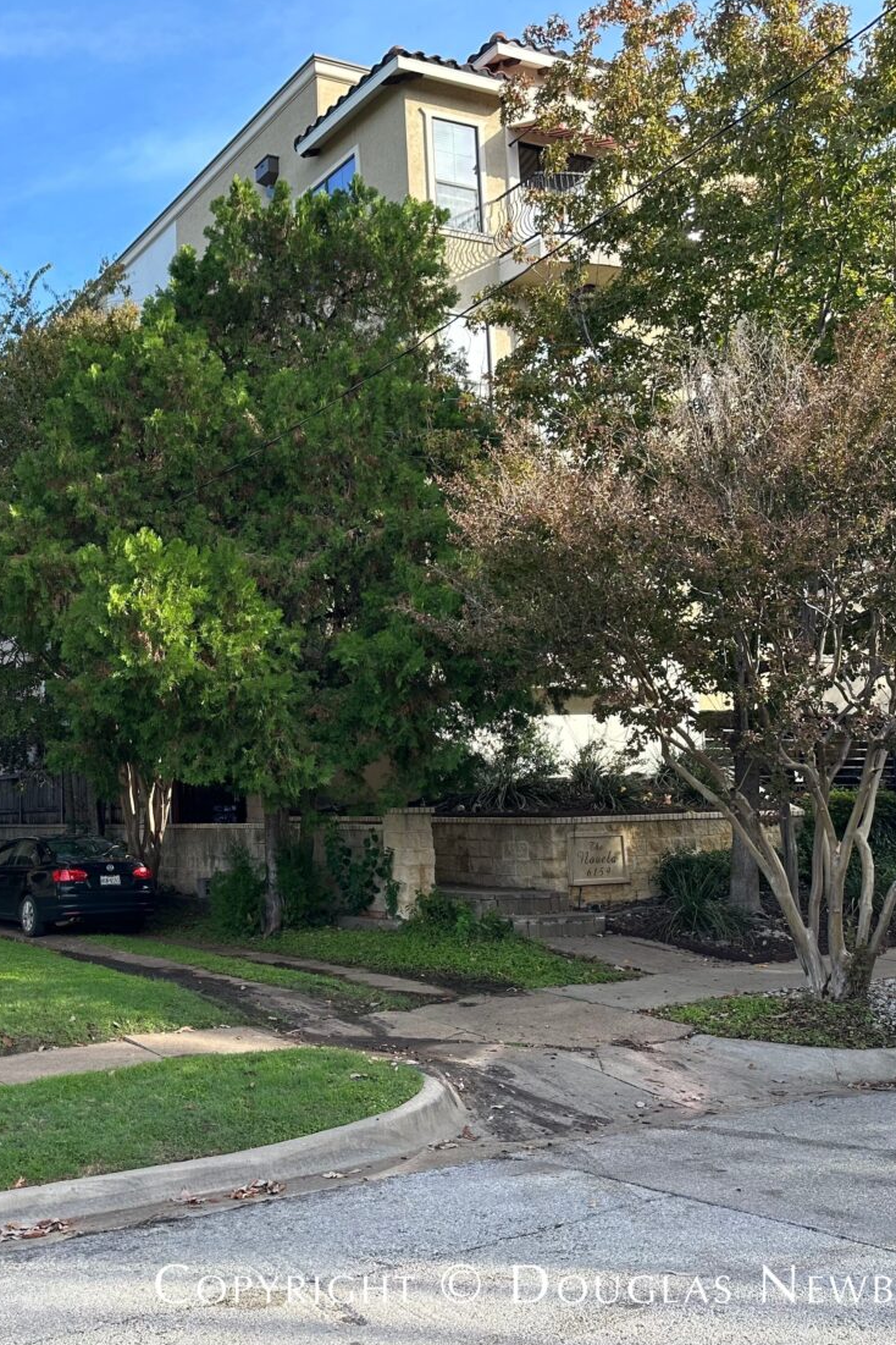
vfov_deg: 55.8
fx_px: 1269
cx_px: 63
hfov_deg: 36.1
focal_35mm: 34
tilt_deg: +6.5
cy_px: 674
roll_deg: +0.8
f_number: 1.78
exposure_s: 1/734
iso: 80
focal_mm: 6.86
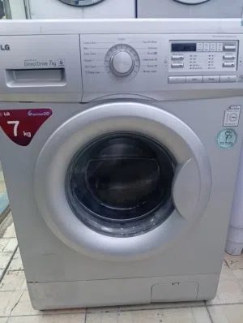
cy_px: 162
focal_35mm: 27
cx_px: 122
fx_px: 252
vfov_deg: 65.2
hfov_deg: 51.5
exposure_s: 1/33.3
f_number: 1.8
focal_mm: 3.98
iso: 282
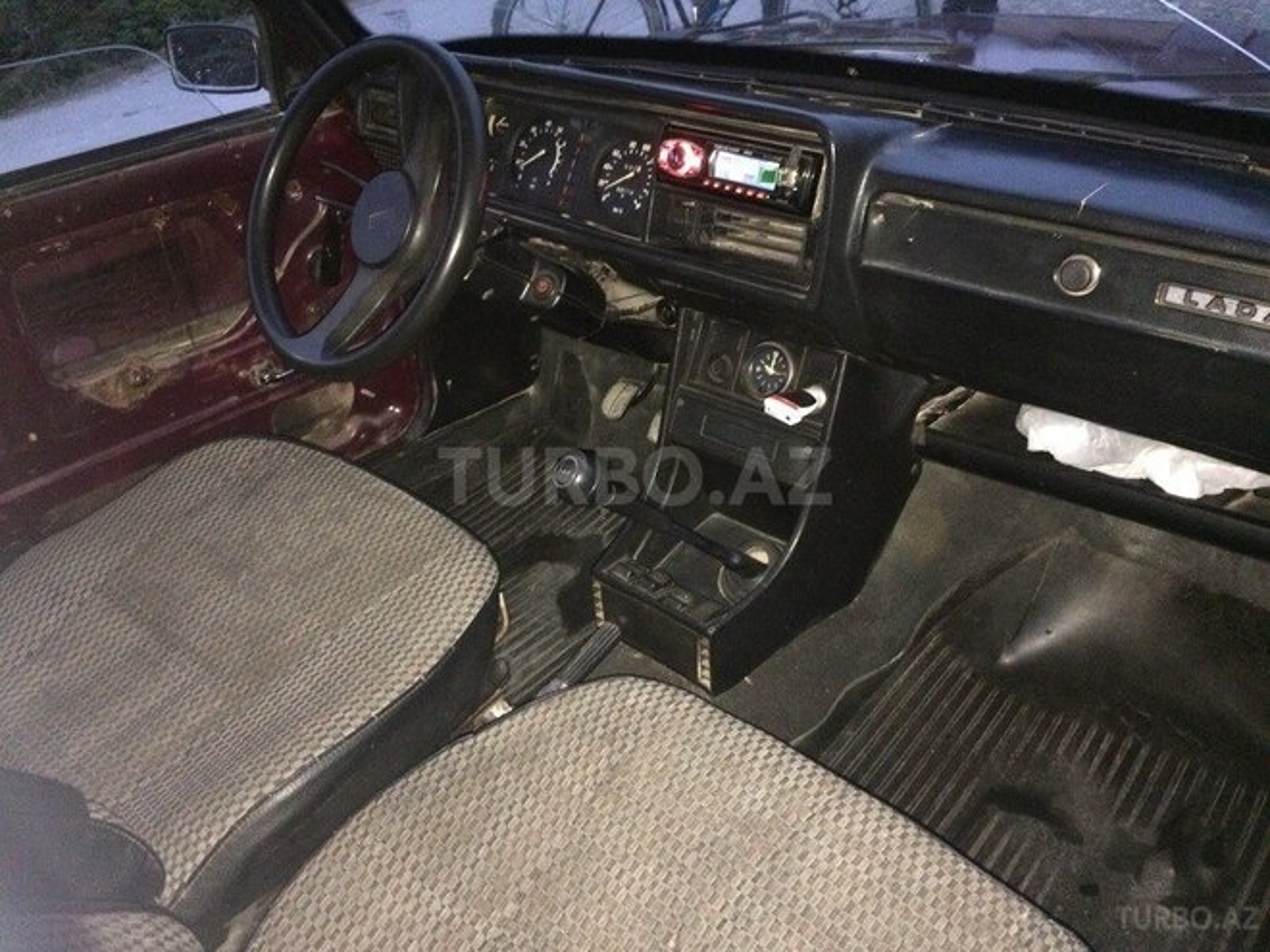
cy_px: 476
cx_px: 635
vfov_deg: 48.2
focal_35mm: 29
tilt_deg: -31.2
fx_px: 1064
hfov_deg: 61.7
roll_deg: +6.5
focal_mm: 4.15
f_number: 2.2
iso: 500
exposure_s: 1/17
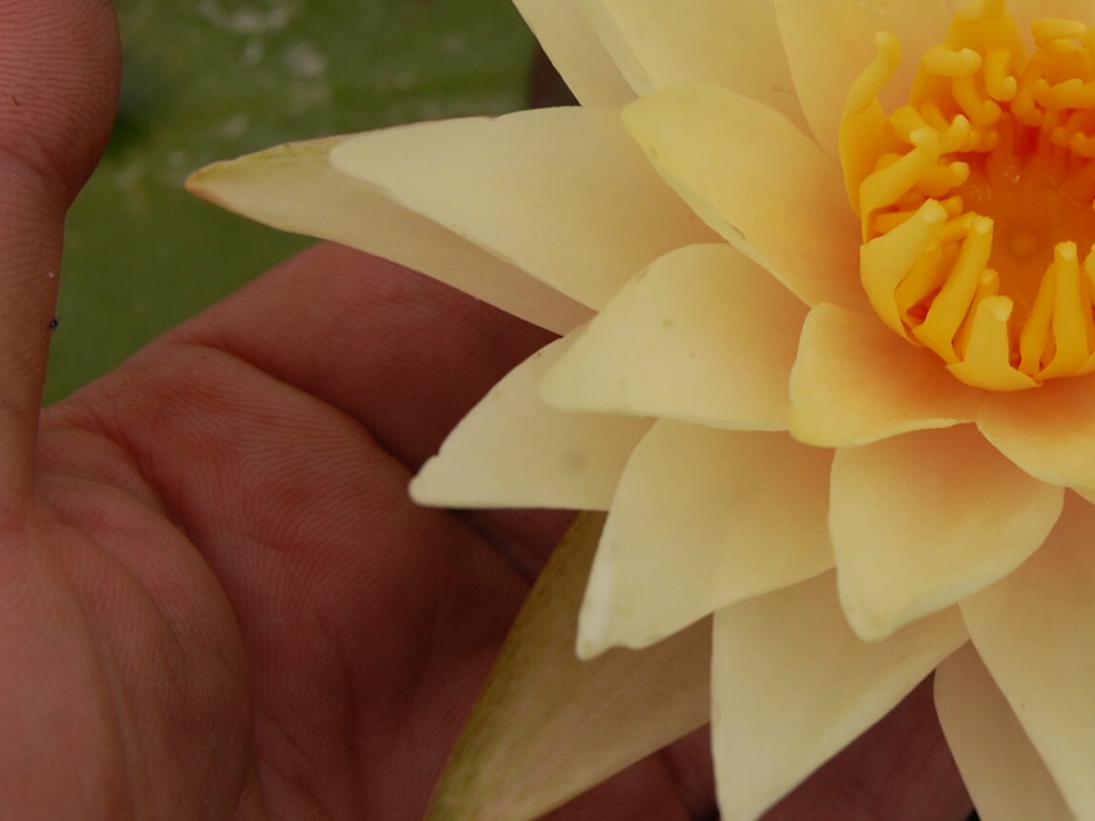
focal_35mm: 77
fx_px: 2435
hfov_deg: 24.6
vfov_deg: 19.0
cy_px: 196
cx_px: 998
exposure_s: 1/400
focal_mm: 24
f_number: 10
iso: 200
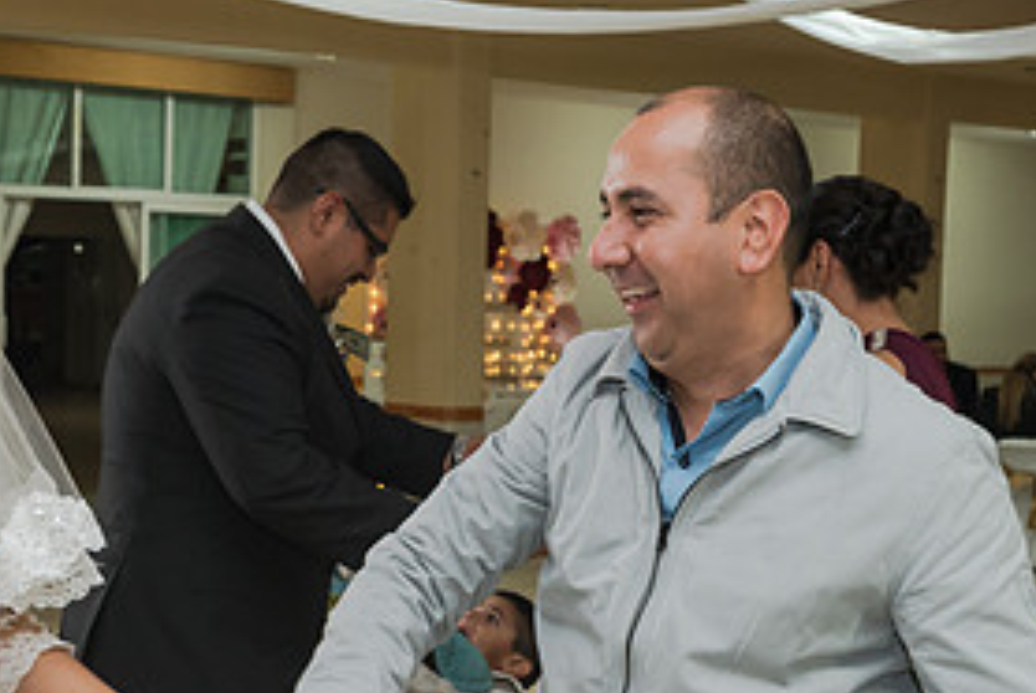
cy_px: 442
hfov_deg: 27.5
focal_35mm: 73
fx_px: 2103
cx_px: 347
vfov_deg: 18.7
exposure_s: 1/100
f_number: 4
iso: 1600
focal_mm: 35
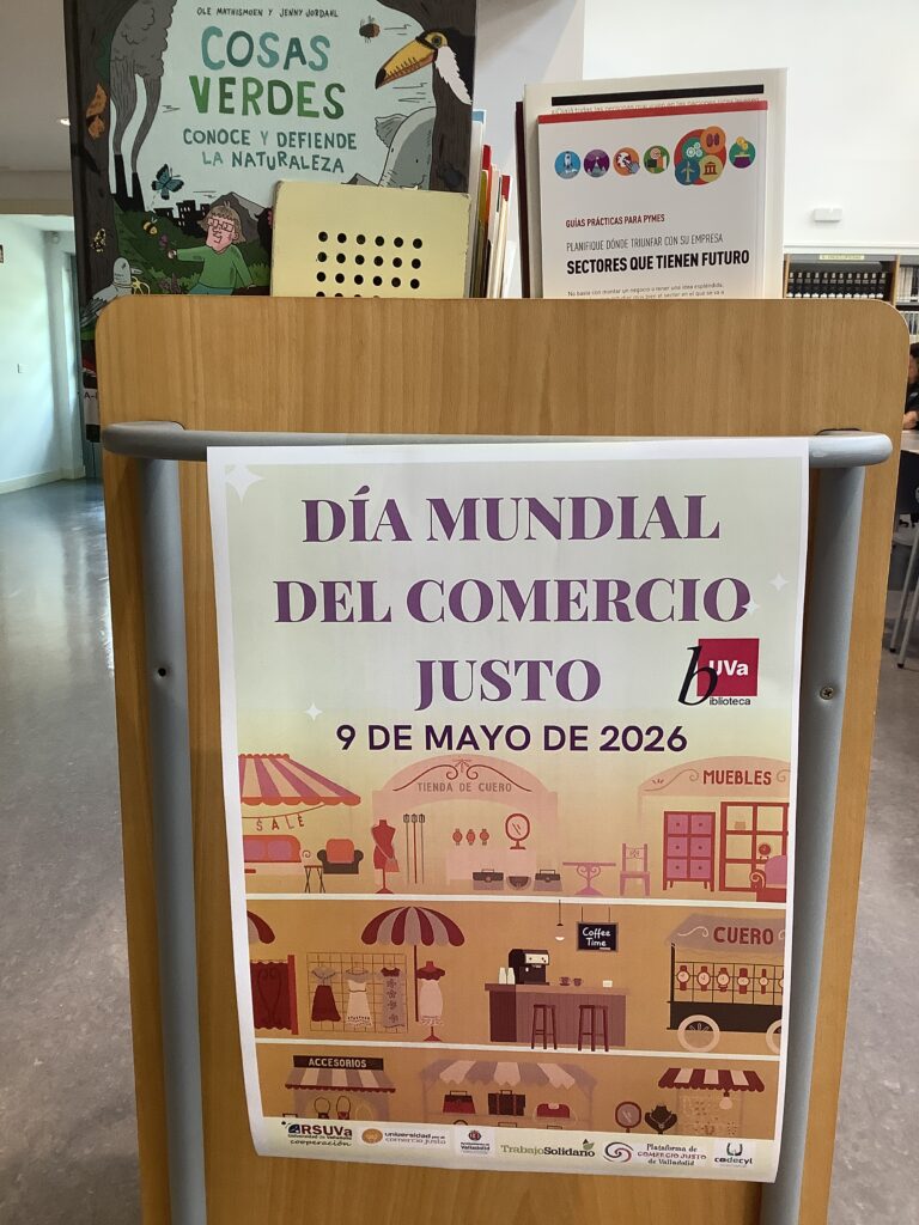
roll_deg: -0.3
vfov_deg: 58.4
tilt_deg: -12.6
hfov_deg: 45.4
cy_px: 612
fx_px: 1097
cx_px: 460
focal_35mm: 31
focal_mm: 3.3
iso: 80
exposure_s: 1/50
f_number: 2.4
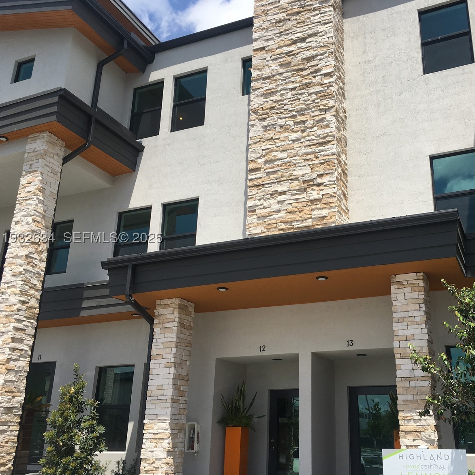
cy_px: 240
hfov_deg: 46.7
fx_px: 543
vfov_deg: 47.2
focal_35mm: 35
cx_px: 306
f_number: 2.2
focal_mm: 4.15
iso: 25
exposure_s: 1/1832
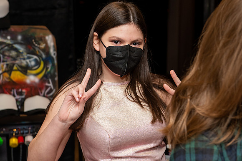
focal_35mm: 107
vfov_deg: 12.8
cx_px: 117
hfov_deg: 19.1
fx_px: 718
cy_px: 60
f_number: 5.6
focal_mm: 70
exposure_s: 1/60
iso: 2000
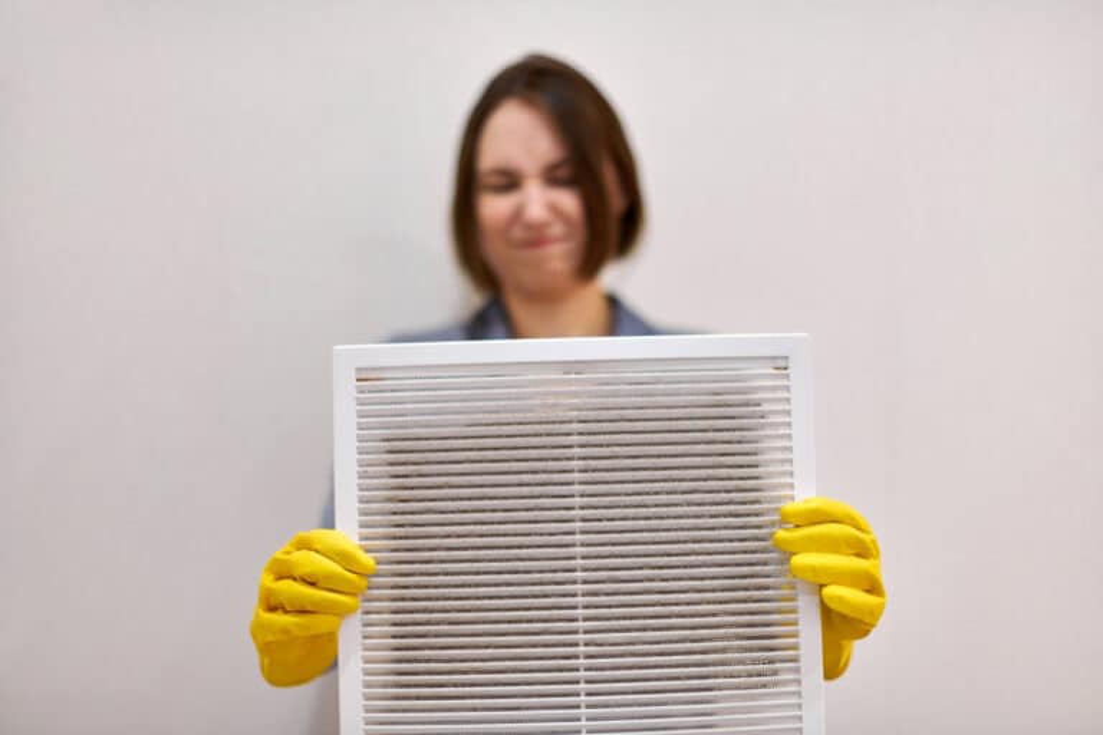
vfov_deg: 27.0
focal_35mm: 50
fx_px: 1532
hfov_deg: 39.6
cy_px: 368
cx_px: 552
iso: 640
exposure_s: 1/320
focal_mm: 50
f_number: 1.6
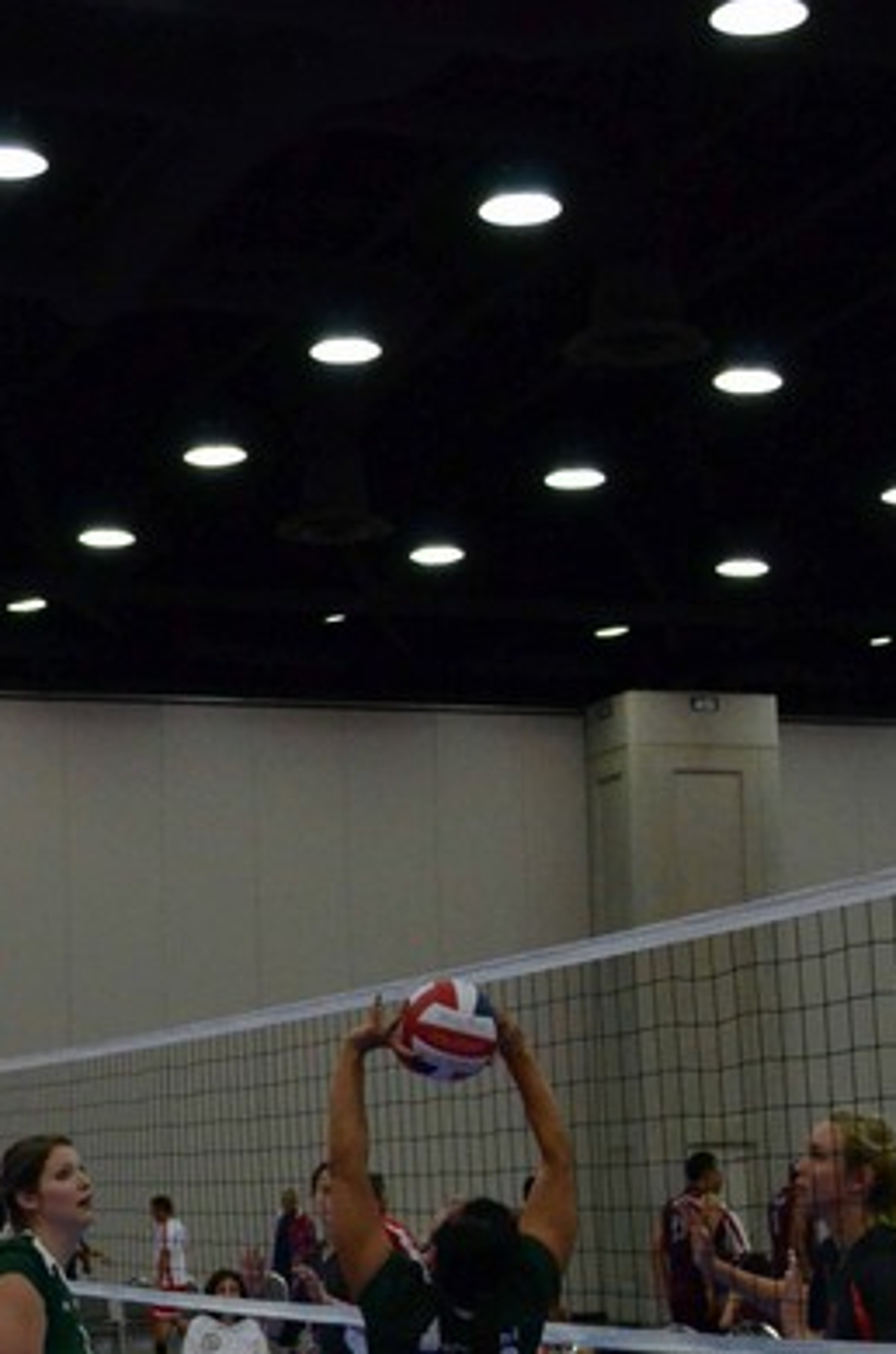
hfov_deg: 16.8
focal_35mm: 81
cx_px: 321
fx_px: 3031
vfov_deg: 25.1
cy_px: 868
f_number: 5
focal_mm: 35
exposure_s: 1/1250
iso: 6400
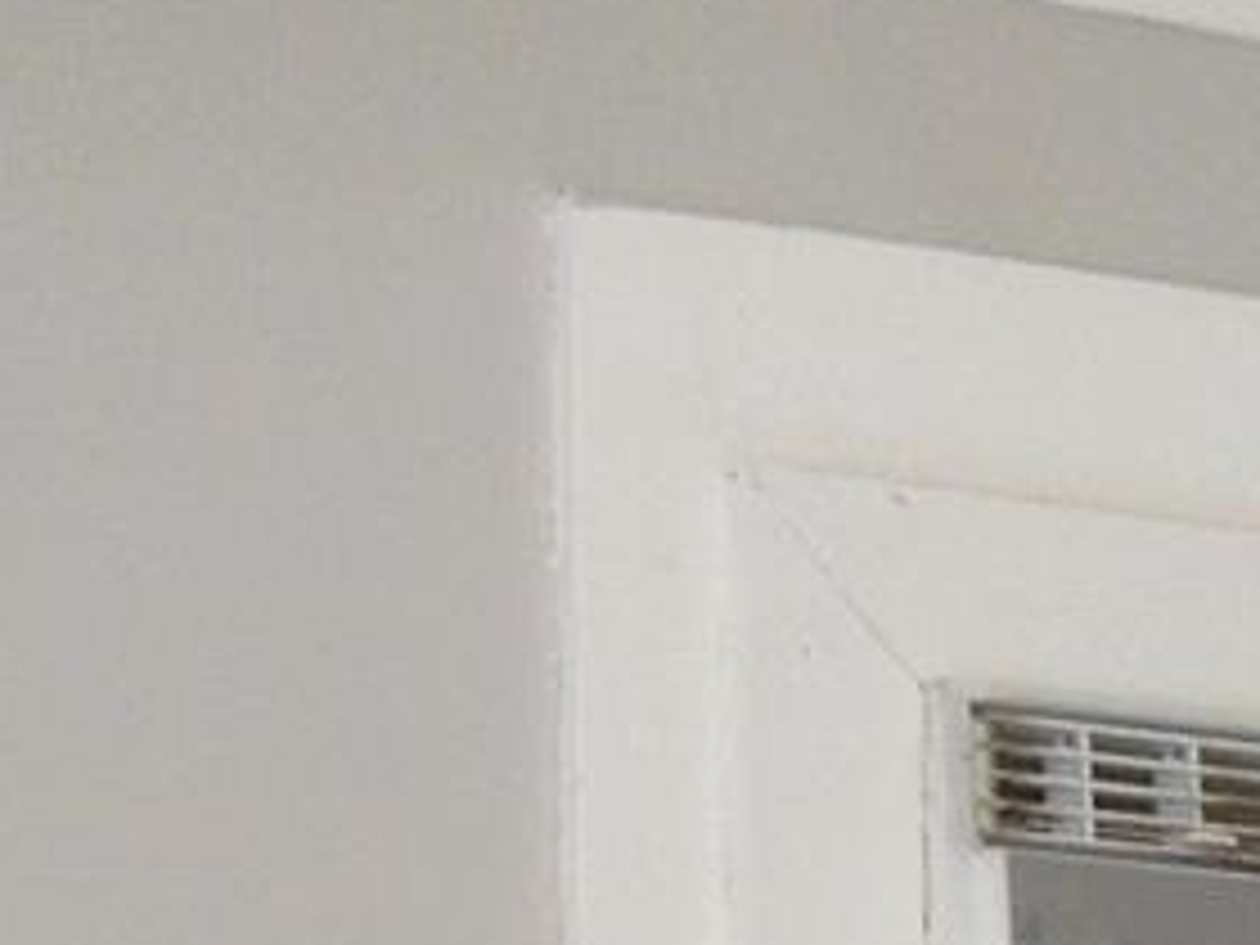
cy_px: 2560
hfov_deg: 8.6
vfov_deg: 6.3
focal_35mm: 223
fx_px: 8117
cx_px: 2070
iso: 320
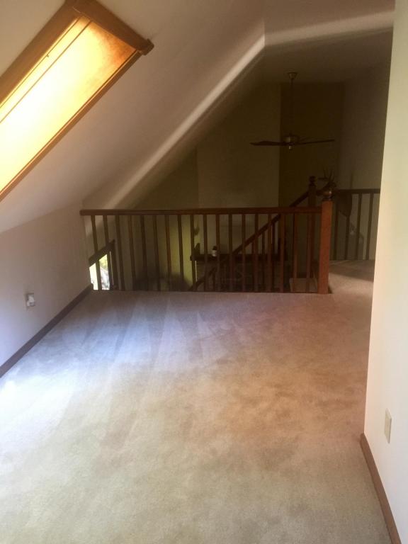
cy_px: 272
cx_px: 204
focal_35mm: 29
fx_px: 456
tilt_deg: -16.2
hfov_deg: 48.2
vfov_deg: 61.7
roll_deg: +2.0
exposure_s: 1/8
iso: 125
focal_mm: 4.15
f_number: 2.2
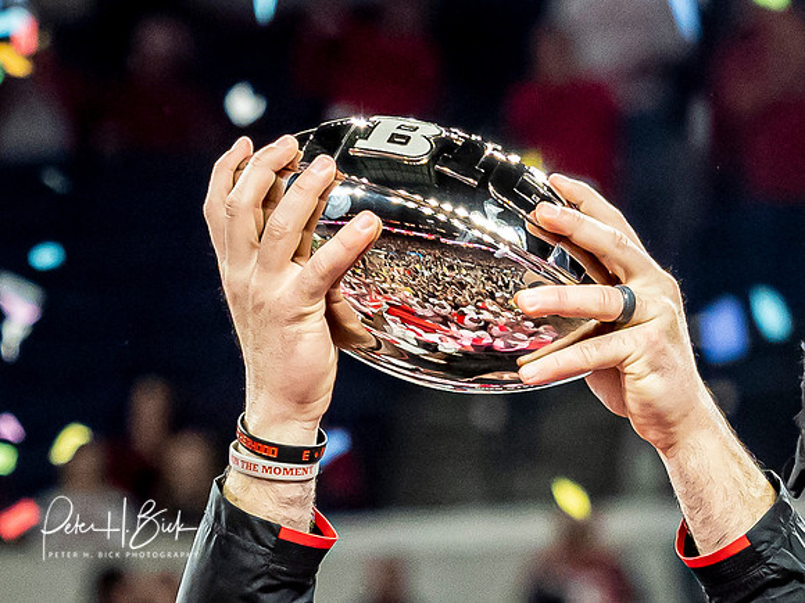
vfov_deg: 1.8
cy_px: 802
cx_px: 567
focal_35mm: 821
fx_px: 19085
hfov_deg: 2.4
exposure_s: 1/320
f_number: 3.5
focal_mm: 110
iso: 1250
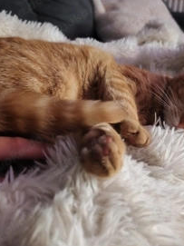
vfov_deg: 53.6
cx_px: 111
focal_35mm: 34
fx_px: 241
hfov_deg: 41.5
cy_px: 100
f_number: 1.65
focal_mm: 6.18
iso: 8000
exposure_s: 1/6.25
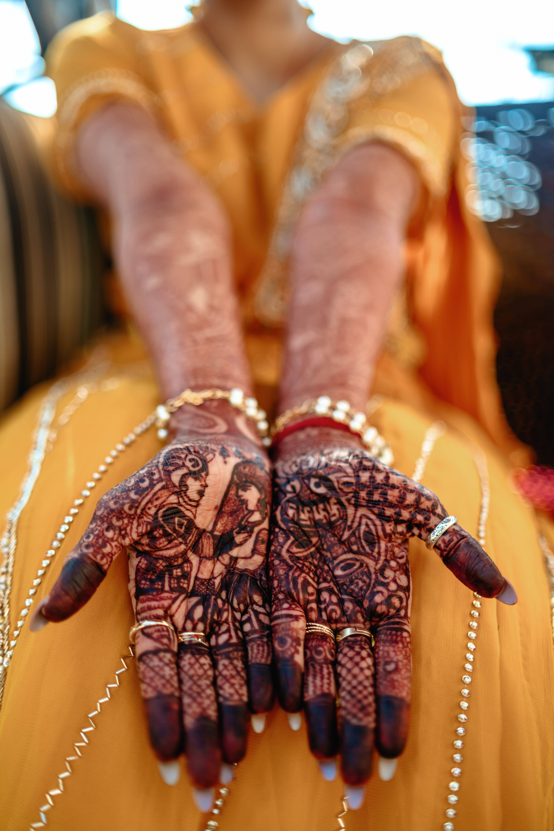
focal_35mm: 35
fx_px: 808
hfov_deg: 37.9
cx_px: 277
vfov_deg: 54.4
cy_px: 416
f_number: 1.4
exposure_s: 1/400
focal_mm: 35
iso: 100
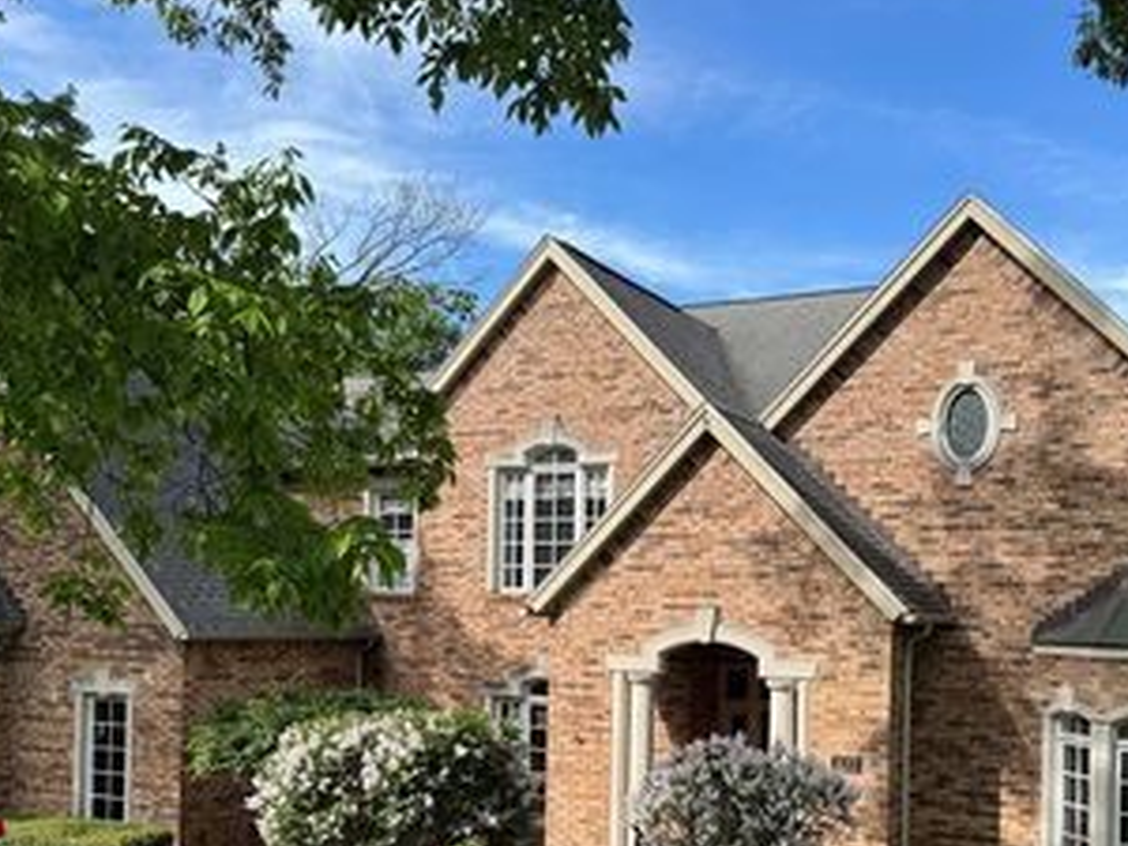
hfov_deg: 46.8
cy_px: 603
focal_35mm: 40
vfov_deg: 35.4
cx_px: 587
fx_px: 1303
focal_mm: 6.76
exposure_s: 1/1980
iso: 80
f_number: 1.78
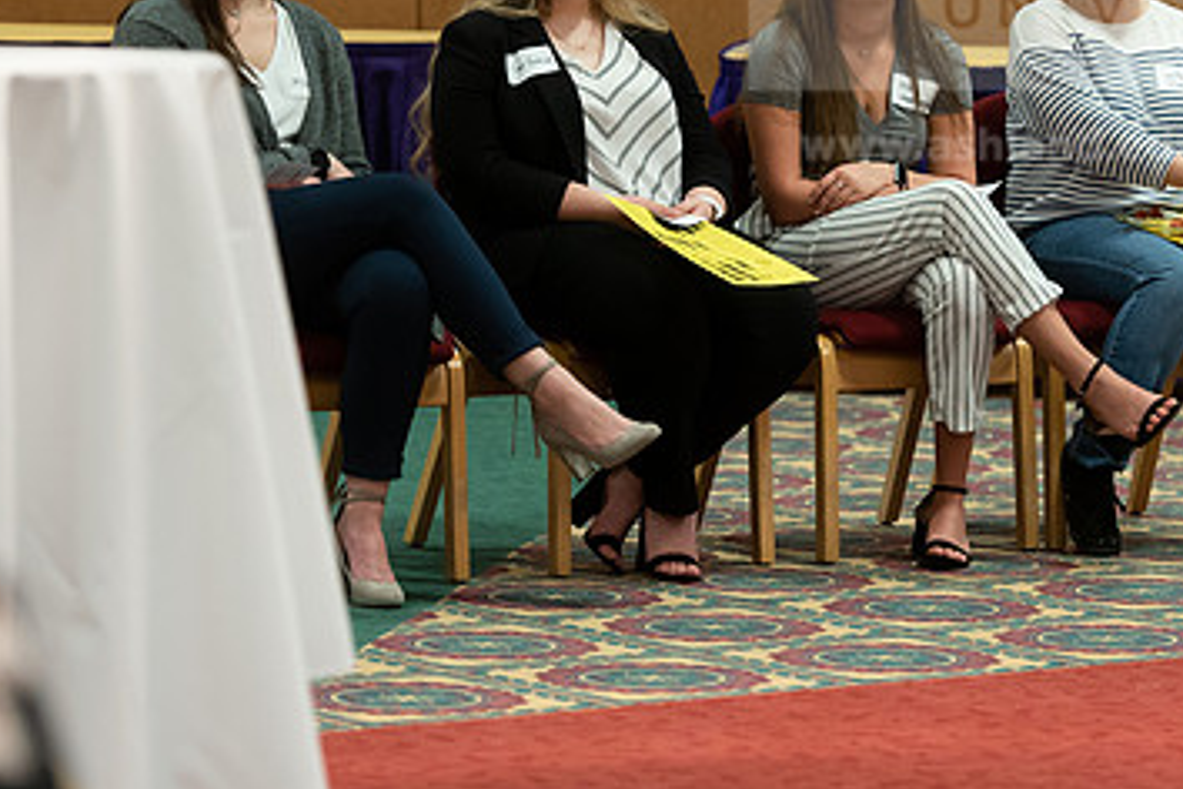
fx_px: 6572
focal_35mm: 200
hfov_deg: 10.3
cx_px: 648
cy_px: 216
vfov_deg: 6.9
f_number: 3.2
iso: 2000
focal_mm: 122
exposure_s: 1/200
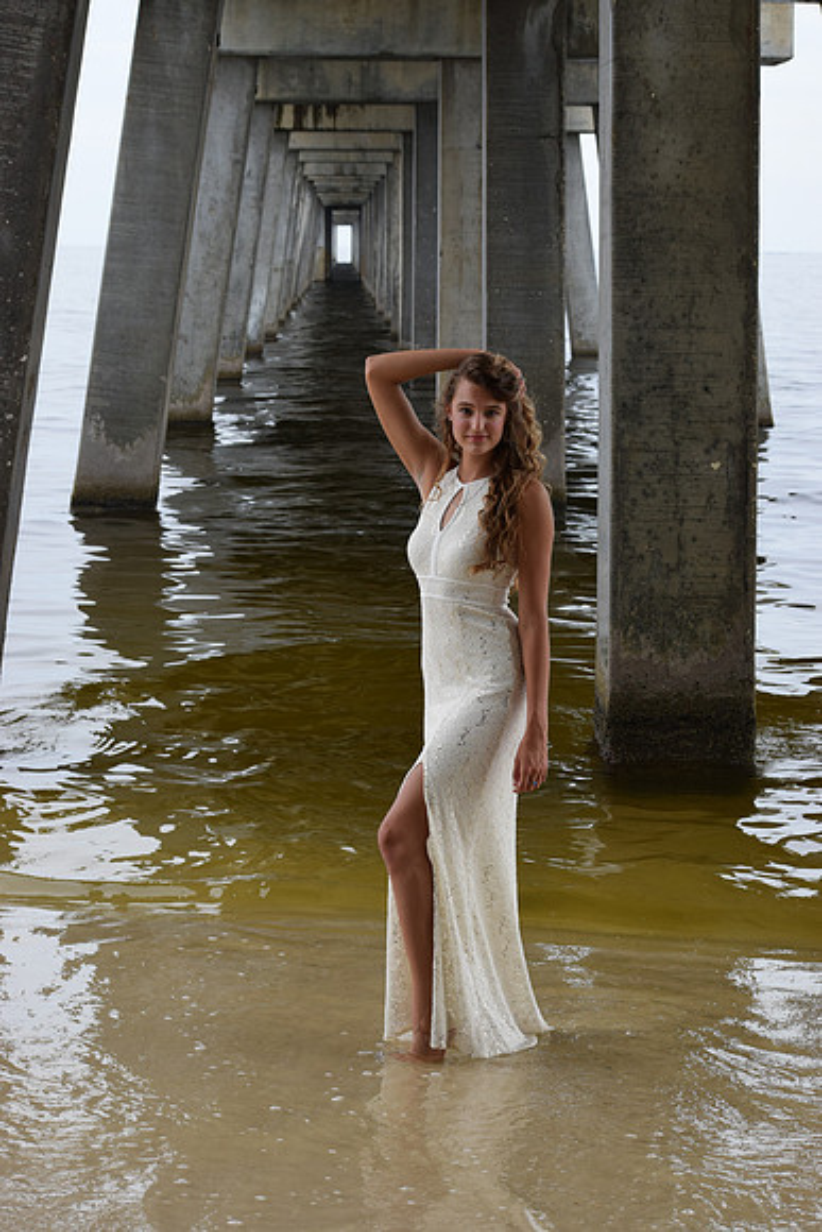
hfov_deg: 16.6
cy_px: 616
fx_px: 2824
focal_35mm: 82
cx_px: 411
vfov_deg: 24.6
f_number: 8
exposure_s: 1/250
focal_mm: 55
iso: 360
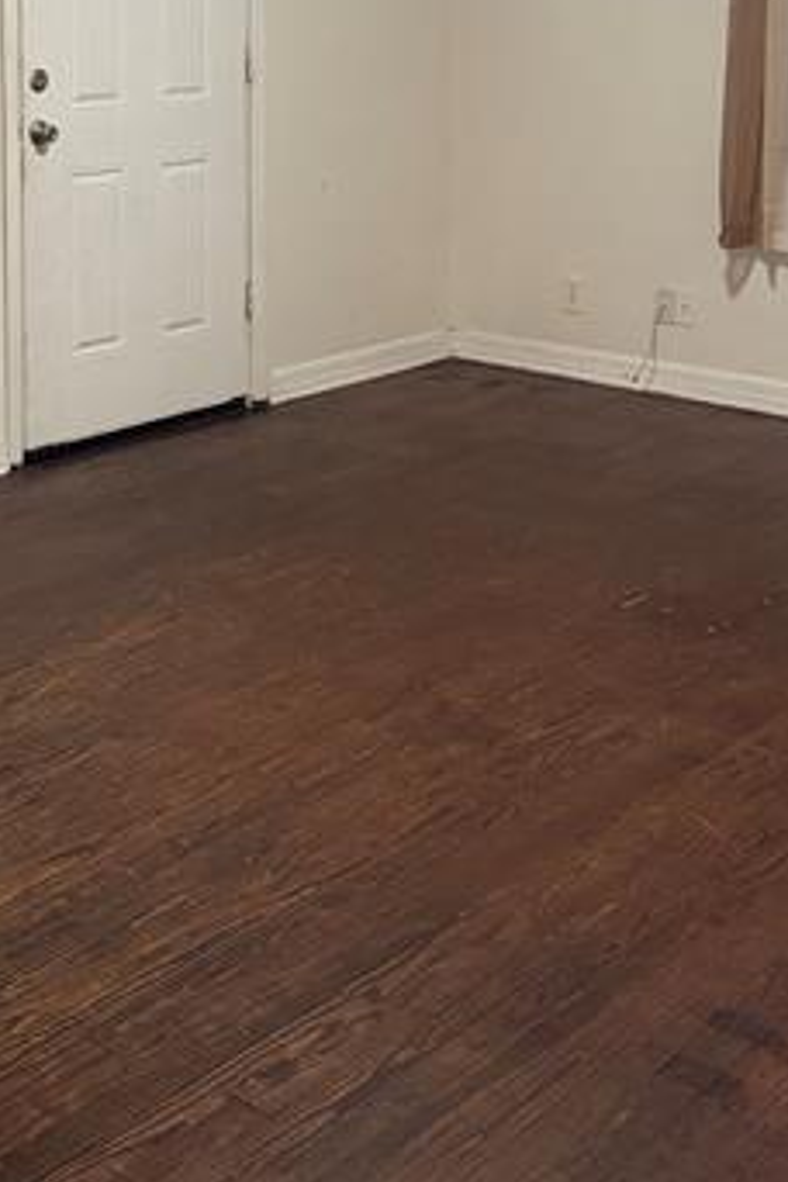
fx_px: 1839
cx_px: 266
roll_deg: +0.0
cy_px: 138
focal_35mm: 56
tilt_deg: -4.0
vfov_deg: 33.9
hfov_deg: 24.1
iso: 500
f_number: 1.78
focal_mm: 6.76
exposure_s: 1/60
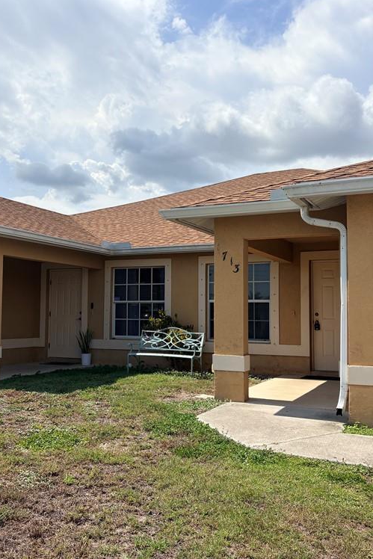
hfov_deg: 35.9
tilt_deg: +6.1
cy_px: 273
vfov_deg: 51.9
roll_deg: -0.1
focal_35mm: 37
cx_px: 158
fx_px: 575
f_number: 1.6
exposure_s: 1/6993
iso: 50
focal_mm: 5.96
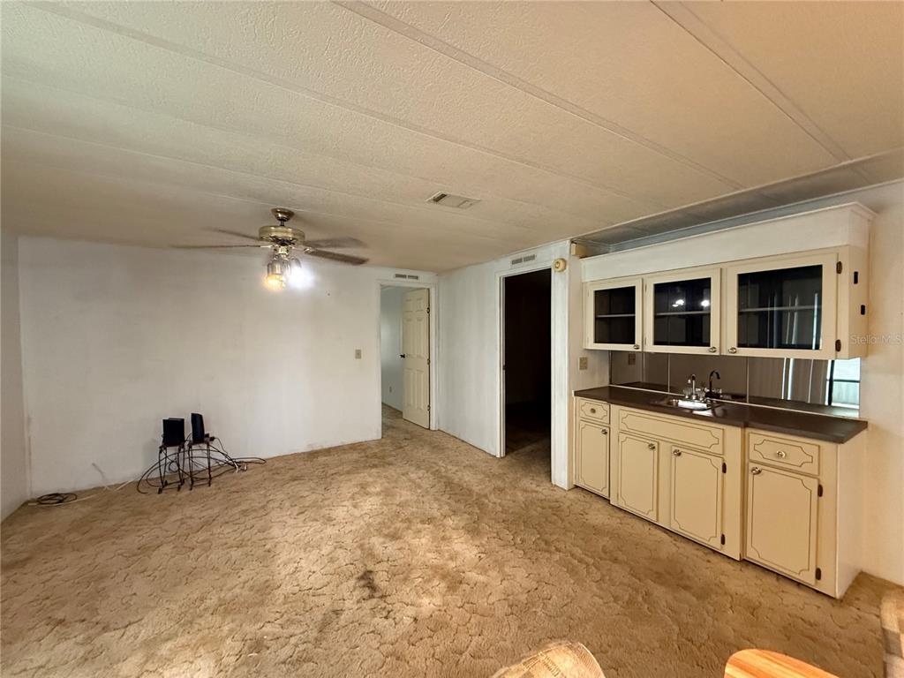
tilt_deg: -0.8
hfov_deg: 102.1
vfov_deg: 85.7
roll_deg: -0.8
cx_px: 452
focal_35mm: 14
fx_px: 366
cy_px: 339
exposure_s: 1/60
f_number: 2.2
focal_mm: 2.22
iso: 800
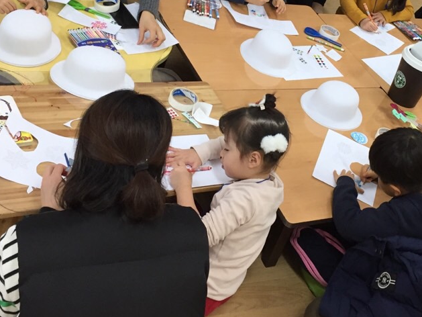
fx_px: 719
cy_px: 40
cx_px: 284
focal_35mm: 59
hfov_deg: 32.4
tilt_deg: -27.0
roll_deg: -21.8
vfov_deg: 24.2
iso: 50
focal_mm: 4.15
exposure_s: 1/30
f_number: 2.2
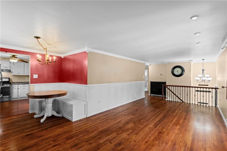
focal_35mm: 17
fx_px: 107
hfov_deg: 93.3
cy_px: 76
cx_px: 114
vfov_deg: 70.4
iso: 400
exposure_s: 1.3
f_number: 10
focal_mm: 17
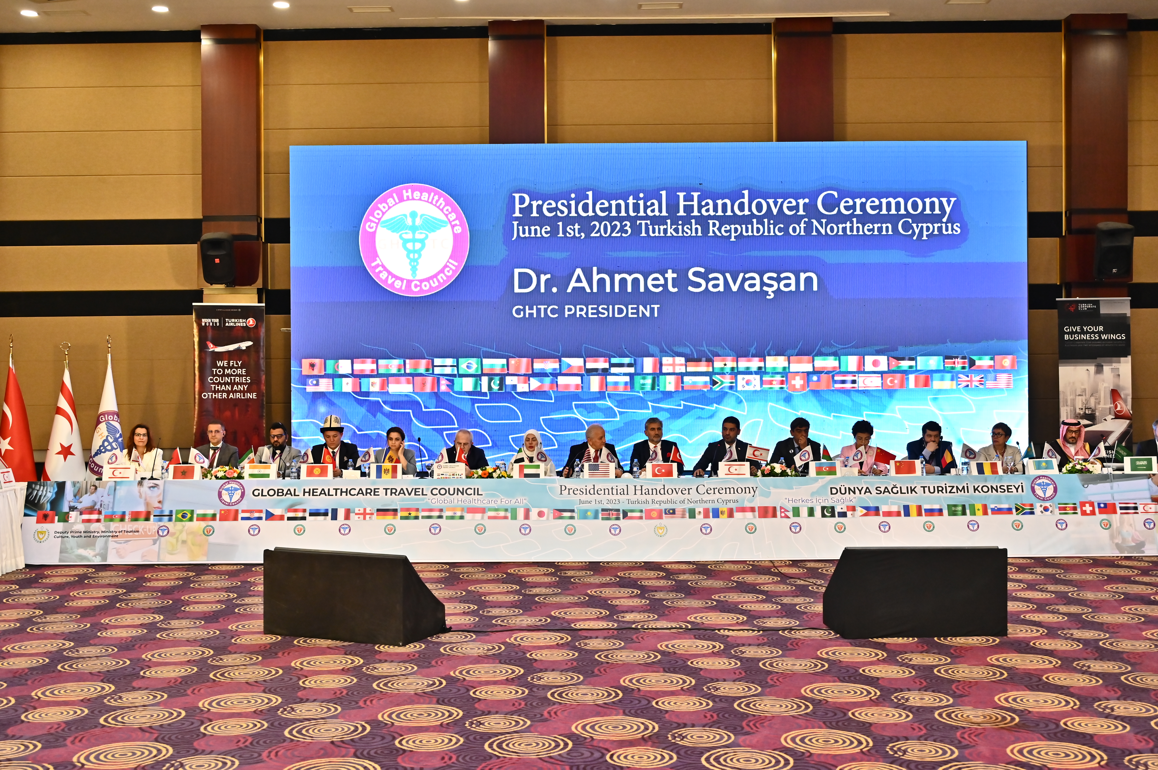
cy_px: 385
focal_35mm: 39
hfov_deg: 49.6
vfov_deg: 34.2
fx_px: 1254
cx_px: 579
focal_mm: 39
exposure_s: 1/200
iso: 1600
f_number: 4
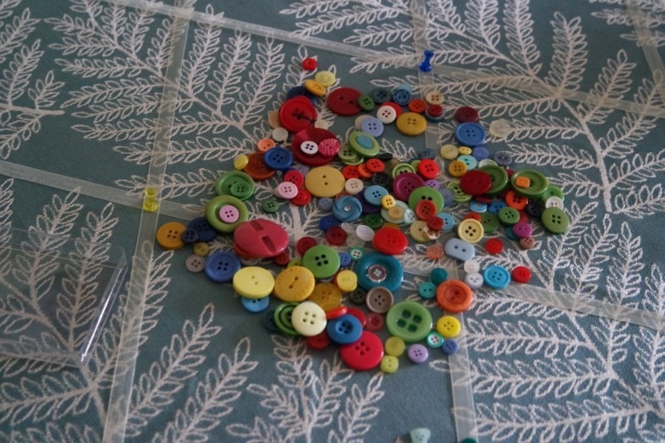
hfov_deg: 47.4
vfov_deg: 32.6
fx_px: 757
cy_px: 222
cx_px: 332
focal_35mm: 41
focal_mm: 27
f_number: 4.5
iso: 3200
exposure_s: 1/30
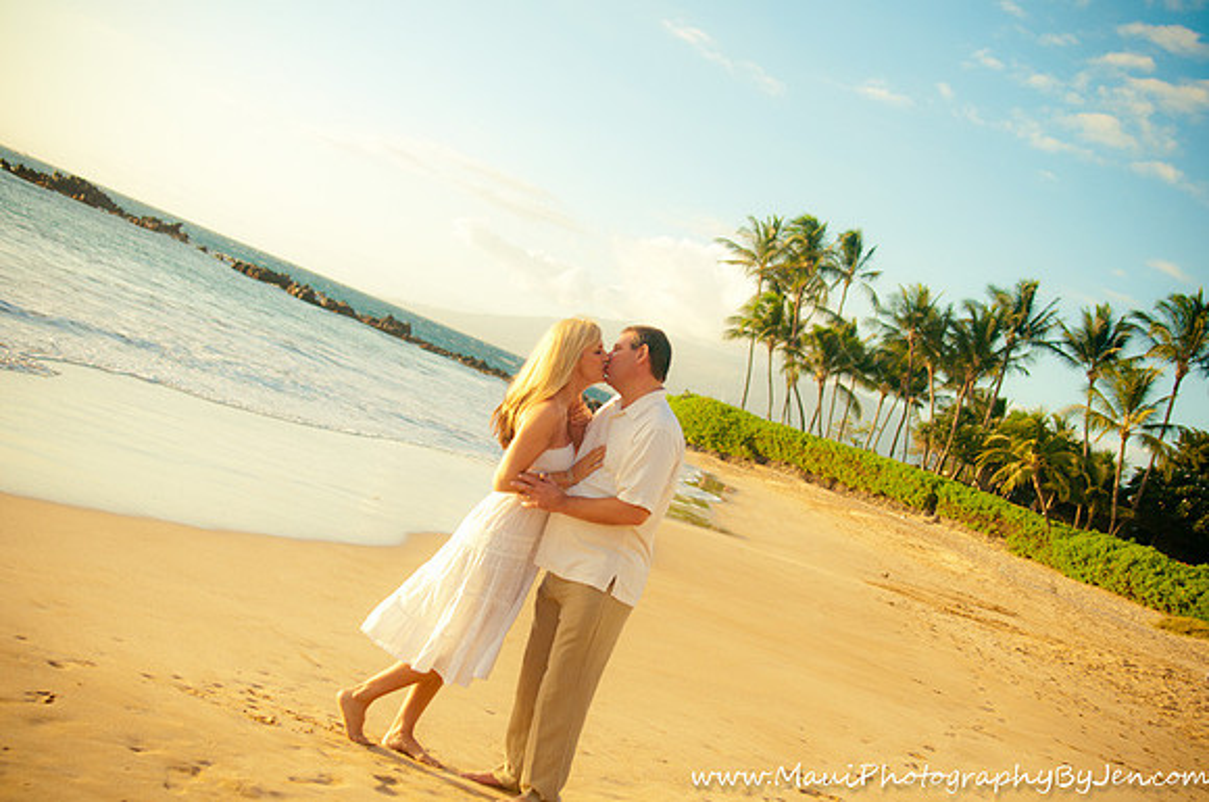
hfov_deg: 42.4
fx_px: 1559
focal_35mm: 46
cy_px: 401
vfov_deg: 28.9
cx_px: 604
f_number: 2.8
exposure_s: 1/800
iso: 200
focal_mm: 31
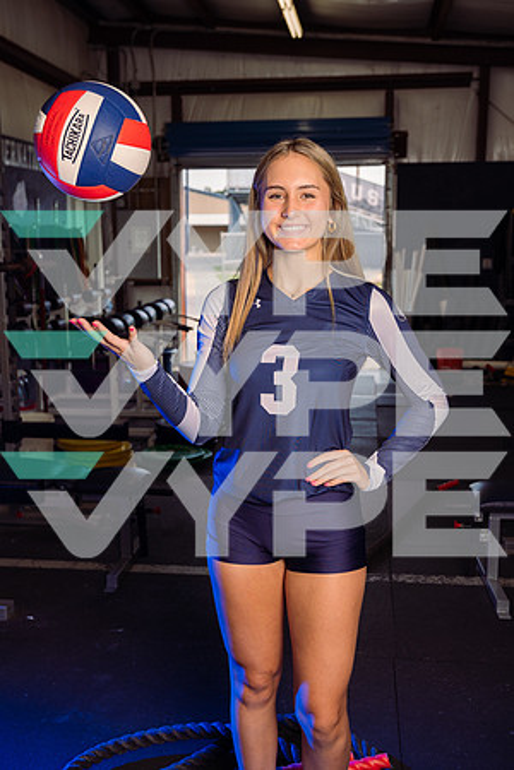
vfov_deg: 48.5
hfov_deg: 33.4
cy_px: 385
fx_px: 857
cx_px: 257
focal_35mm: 40
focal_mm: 40
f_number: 5
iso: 320
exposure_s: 1/250
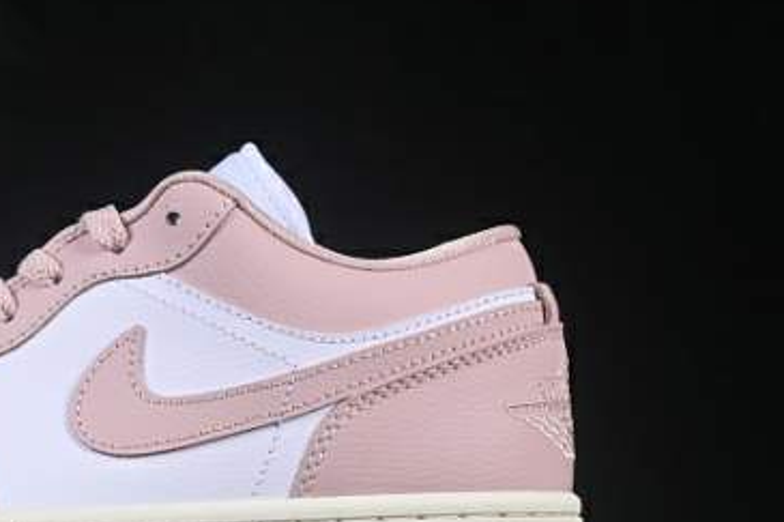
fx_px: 3265
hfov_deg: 13.6
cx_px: 73
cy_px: 286
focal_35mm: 150
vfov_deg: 9.1
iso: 160
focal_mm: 50
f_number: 8
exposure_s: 1/80
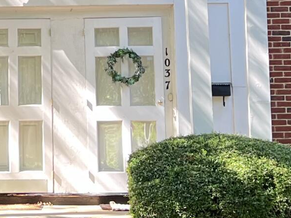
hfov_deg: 14.7
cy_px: -36
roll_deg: -0.2
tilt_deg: +8.2
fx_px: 1109
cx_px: -12
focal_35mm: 132
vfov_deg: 11.0
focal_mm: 5.7
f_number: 1.5
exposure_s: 1/121
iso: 80
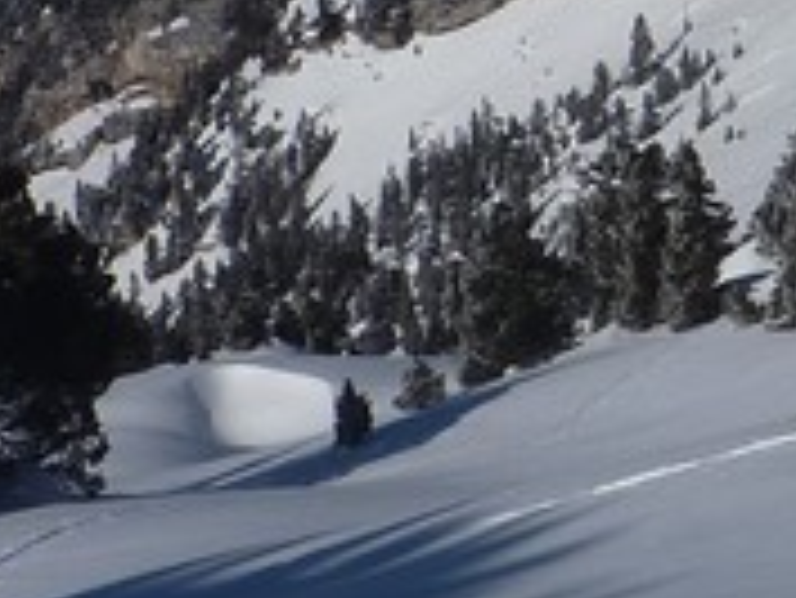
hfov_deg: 12.7
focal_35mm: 144
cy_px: -268
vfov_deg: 10.0
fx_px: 3314
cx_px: 1345
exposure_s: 1/1000
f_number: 6.3
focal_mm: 4.7
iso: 80
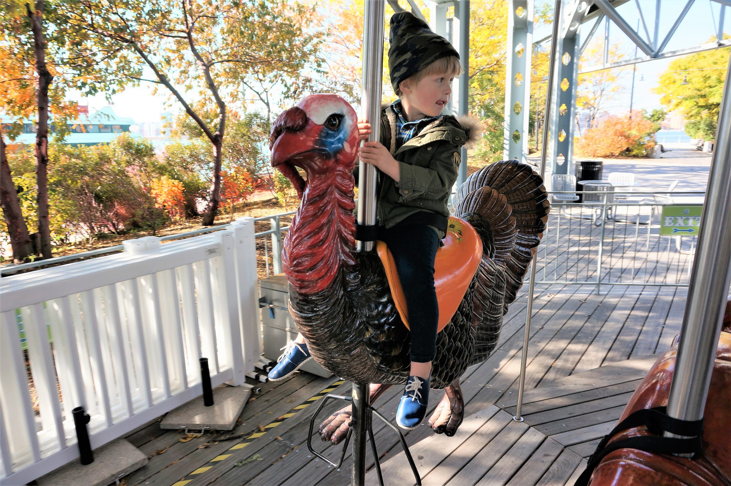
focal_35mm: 24
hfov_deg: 73.8
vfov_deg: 53.0
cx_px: 366
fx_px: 487
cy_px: 243
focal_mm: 16
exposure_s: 1/200
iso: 100
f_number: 4.5
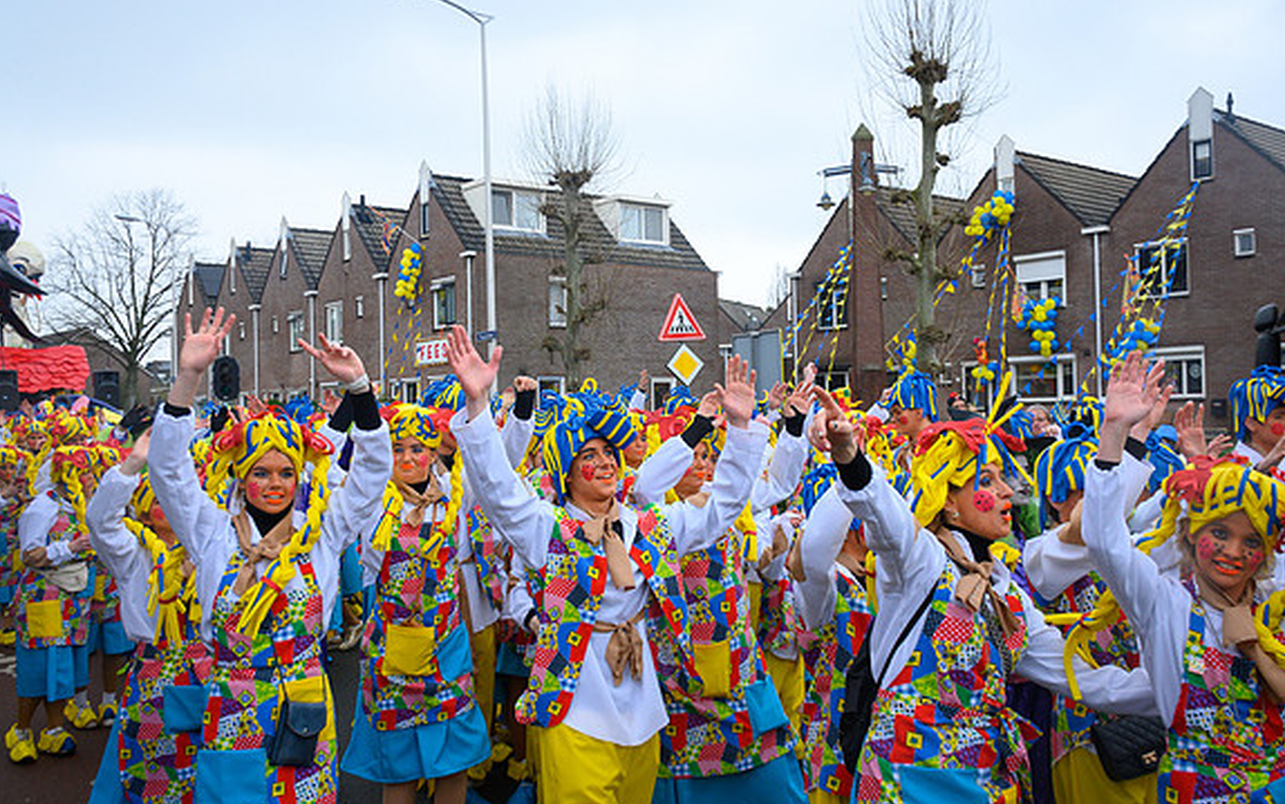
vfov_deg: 37.3
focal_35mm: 34
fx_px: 1191
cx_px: 638
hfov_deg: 56.7
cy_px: 389
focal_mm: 22
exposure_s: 1/400
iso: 400
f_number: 5
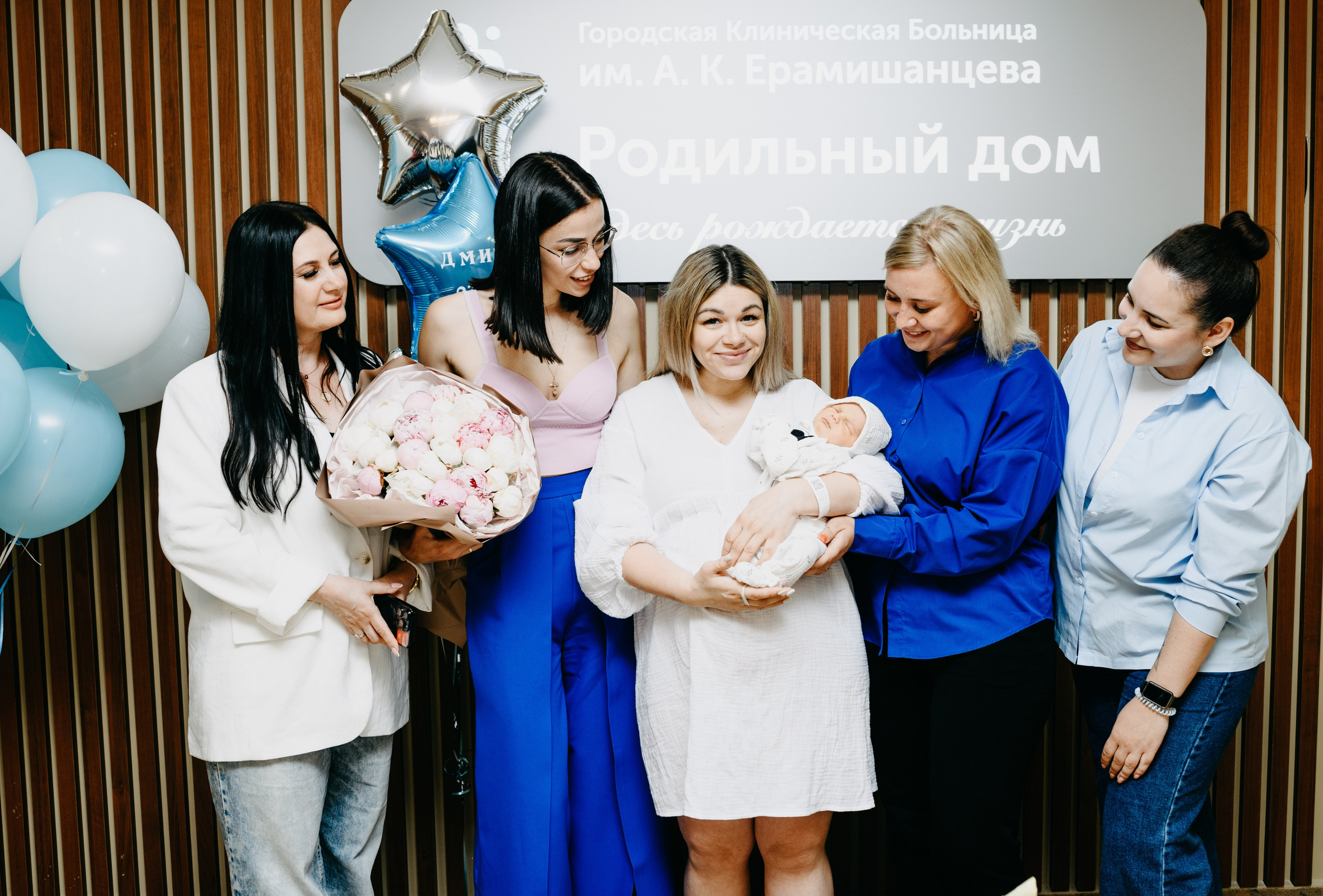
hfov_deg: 51.1
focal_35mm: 37
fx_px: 1382
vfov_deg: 35.9
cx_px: 700
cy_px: 451
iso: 200
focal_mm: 35
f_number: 4
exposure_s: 1/160
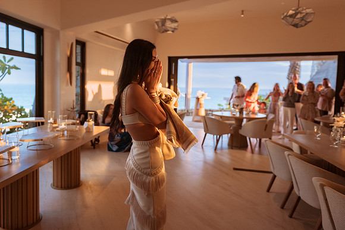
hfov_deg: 66.5
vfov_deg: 47.3
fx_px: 262
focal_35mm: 27
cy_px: 104
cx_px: 157
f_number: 2.8
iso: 360
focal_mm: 24
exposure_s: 1/320
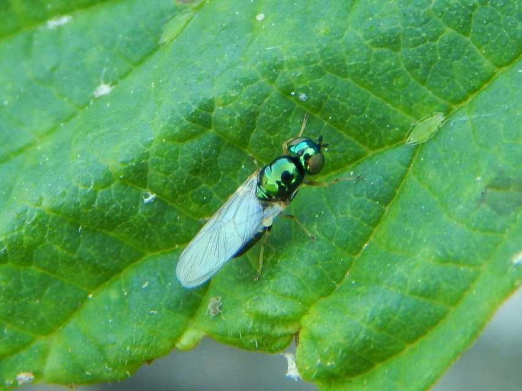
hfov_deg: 18.9
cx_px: 261
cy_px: 196
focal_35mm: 104
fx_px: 1569
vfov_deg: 14.2
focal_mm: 18.7
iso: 125
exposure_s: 1/50
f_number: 4.5
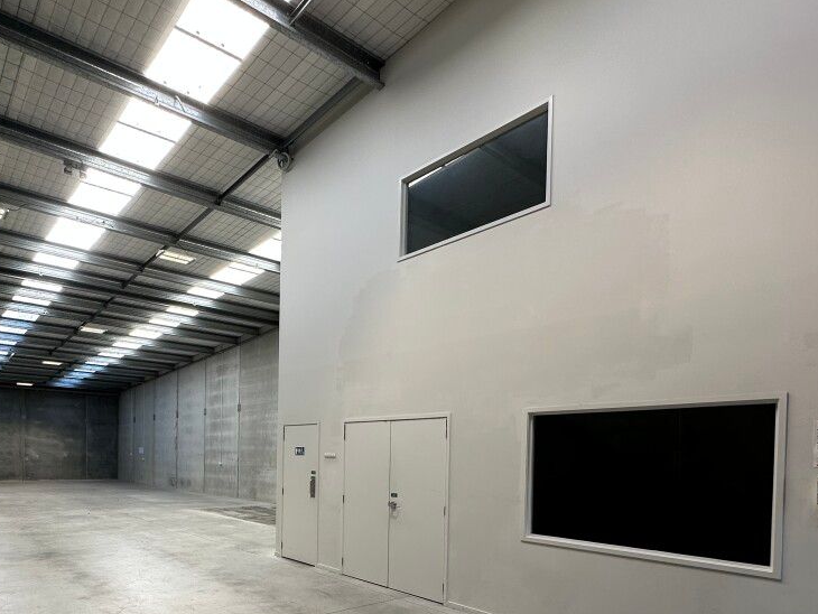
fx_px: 544
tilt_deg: -0.9
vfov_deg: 55.9
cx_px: 297
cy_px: 464
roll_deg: -1.6
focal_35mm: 23
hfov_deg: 72.4
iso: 50
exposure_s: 1/99
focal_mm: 2.22
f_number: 2.2
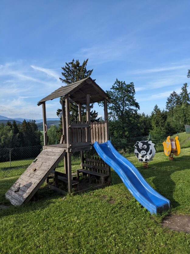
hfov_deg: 51.4
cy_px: 127
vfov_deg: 65.3
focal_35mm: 27
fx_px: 198
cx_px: 95
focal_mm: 4.38
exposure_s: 1/2347
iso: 63
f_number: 1.73
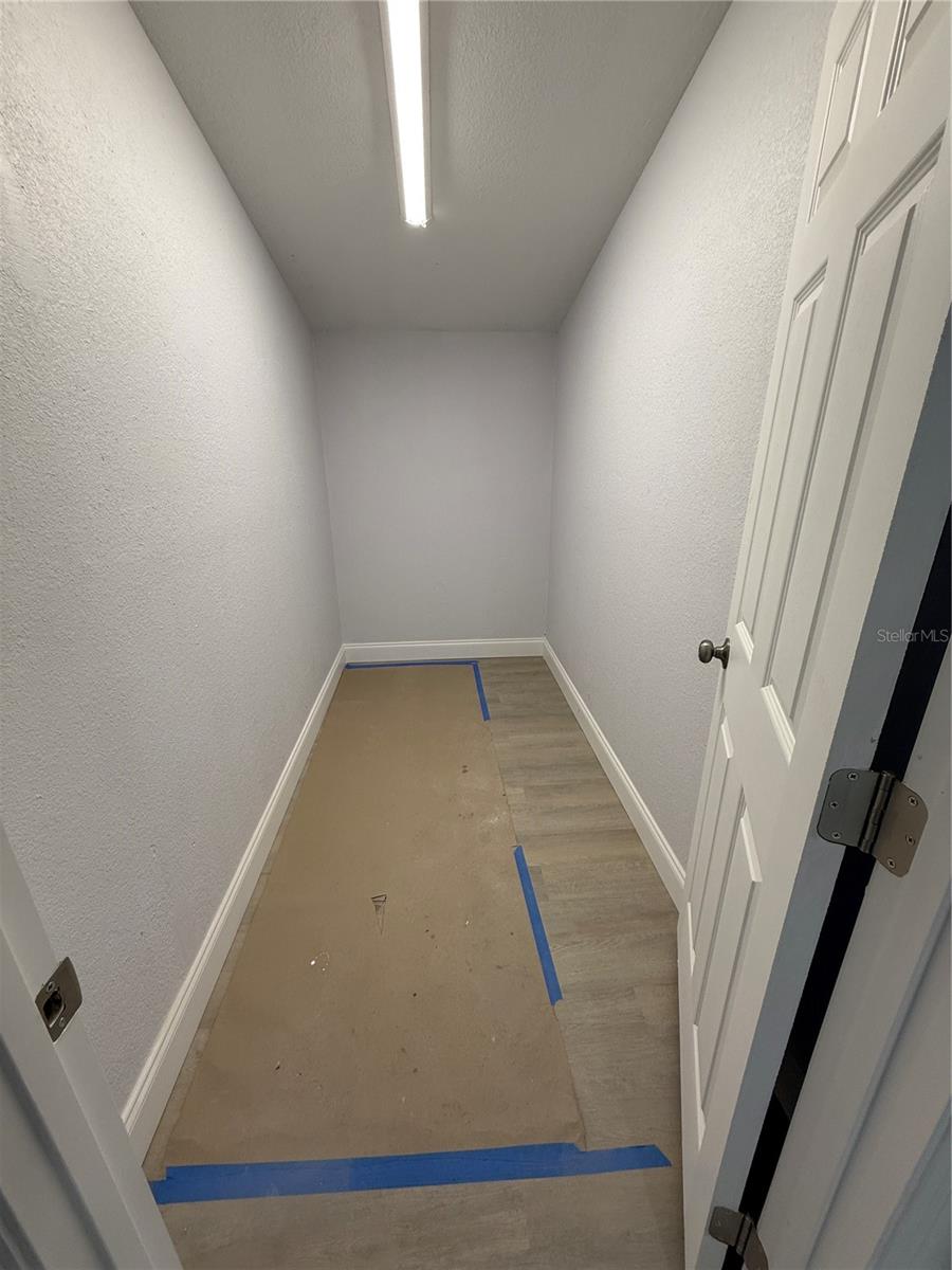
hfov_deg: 85.7
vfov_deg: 102.1
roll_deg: +1.2
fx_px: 513
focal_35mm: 14
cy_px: 635
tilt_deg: -20.4
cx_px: 476
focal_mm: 2.22
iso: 100
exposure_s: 1/120
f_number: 2.2
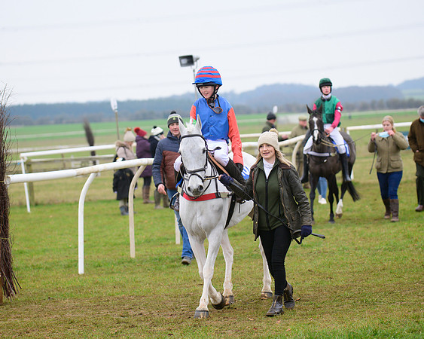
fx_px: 1909
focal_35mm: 152
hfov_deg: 12.7
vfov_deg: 10.1
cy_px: 170
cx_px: 212
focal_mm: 135
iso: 1250
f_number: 5
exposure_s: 1/640
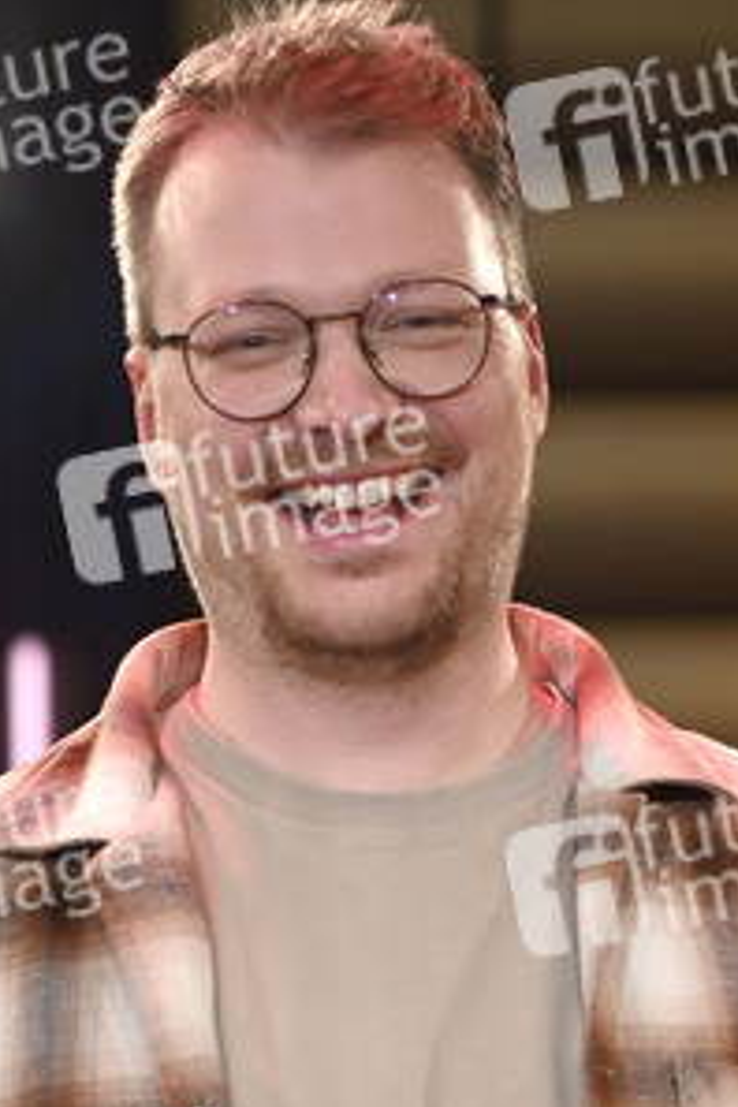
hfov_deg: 18.4
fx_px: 2275
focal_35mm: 74
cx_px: 358
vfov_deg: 27.3
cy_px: 682
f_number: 2.5
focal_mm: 55
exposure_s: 1/400
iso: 1250
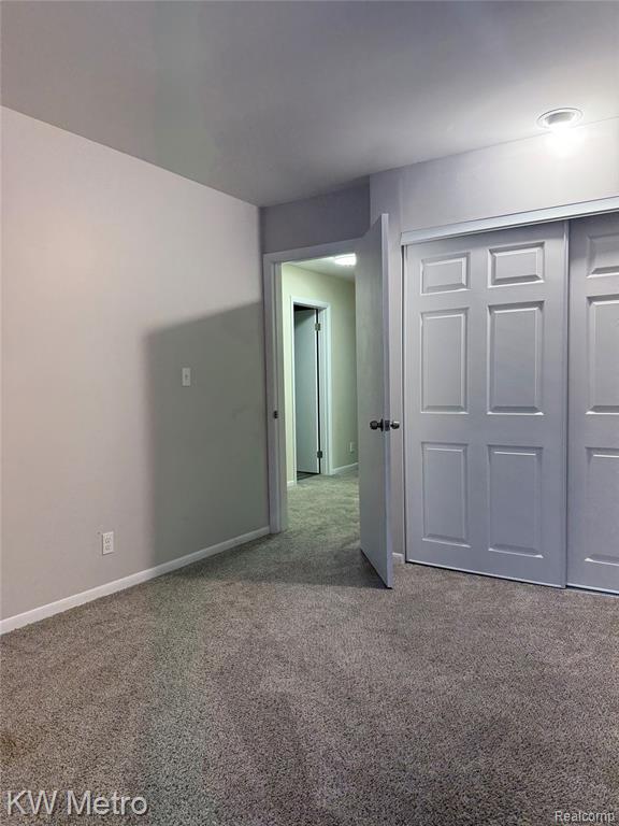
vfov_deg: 71.6
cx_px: 310
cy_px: 413
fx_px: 572
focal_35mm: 24
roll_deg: +0.1
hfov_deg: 56.8
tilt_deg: -2.9
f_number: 1.78
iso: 160
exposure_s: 1/120
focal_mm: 6.76
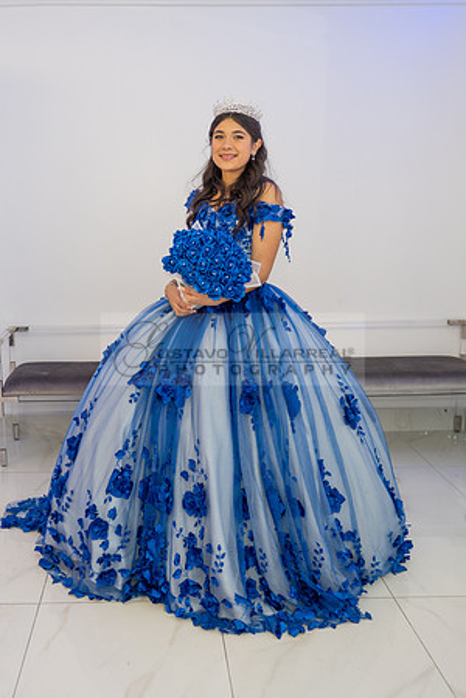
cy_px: 349
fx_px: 699
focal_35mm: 36
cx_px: 152
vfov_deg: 53.1
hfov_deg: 36.5
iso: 800
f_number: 2.8
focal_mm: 24
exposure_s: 1/160
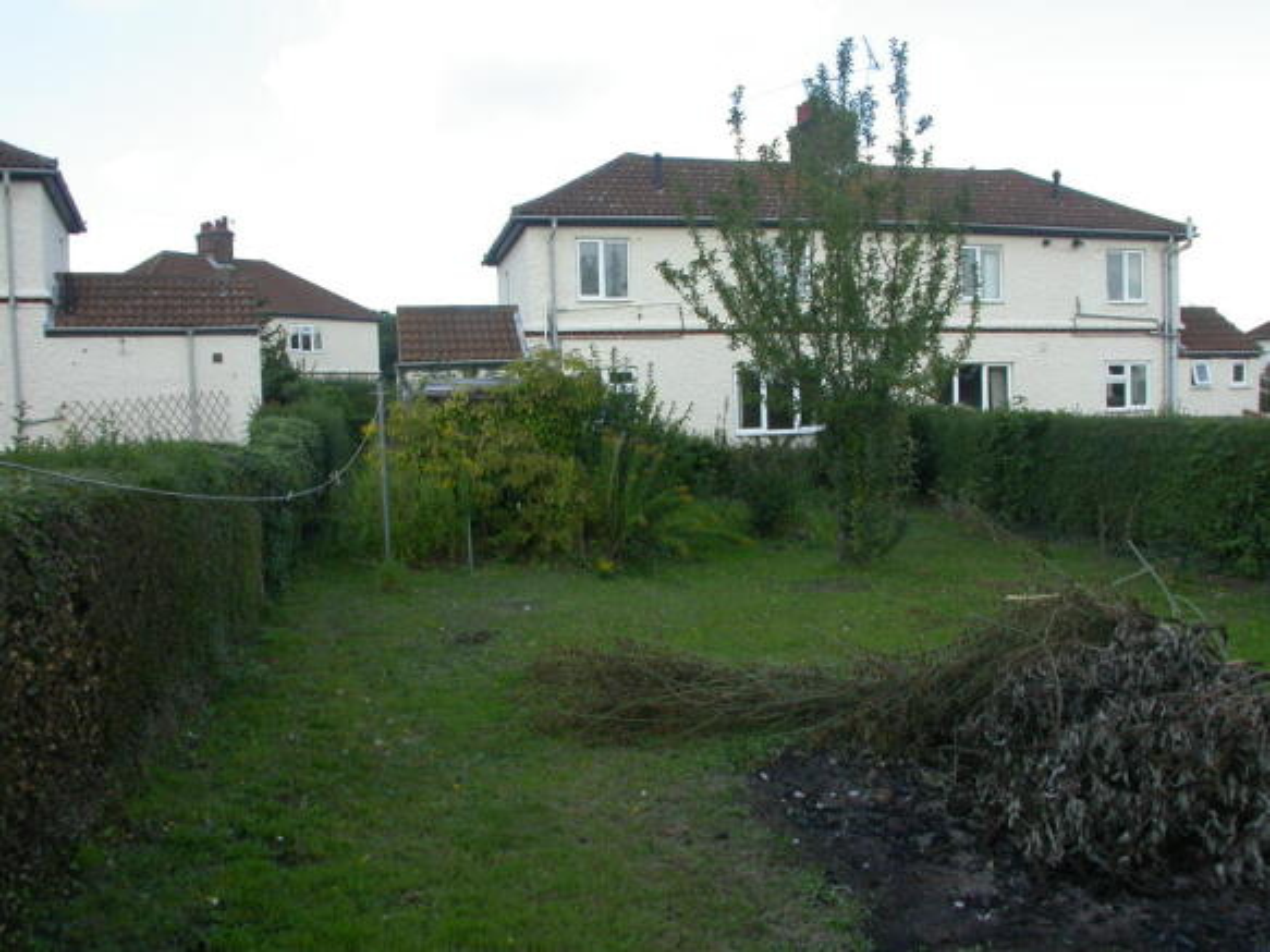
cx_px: 635
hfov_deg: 42.1
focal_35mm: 45
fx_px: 1651
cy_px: 476
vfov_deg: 32.2
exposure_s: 1/146
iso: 100
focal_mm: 9.3
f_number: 5.6
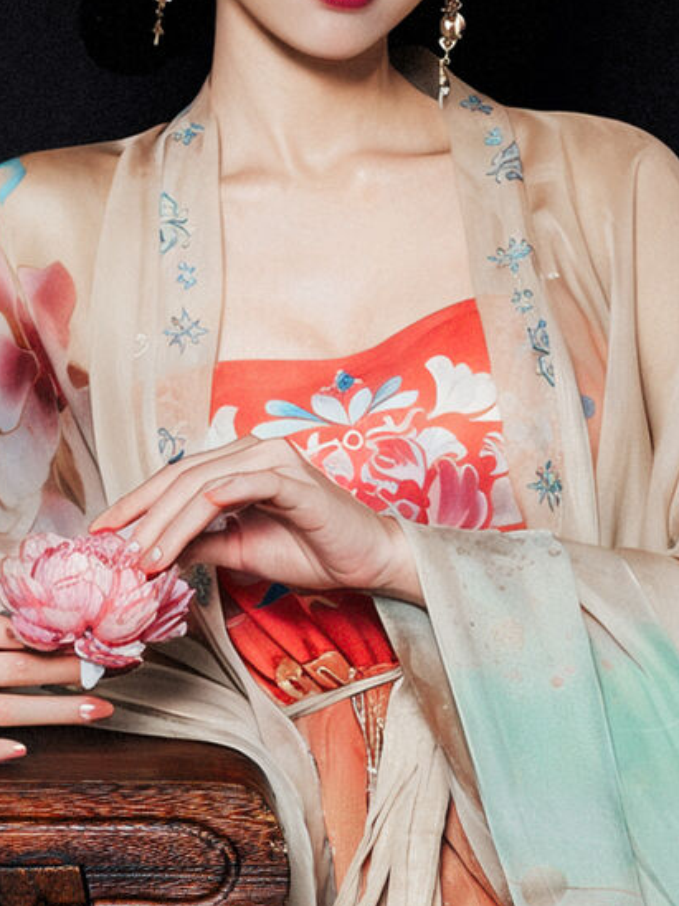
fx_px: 6277
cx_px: 218
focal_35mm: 240
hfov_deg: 6.2
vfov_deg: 8.2
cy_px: 261
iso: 100
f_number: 6.3
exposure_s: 1/160
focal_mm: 76
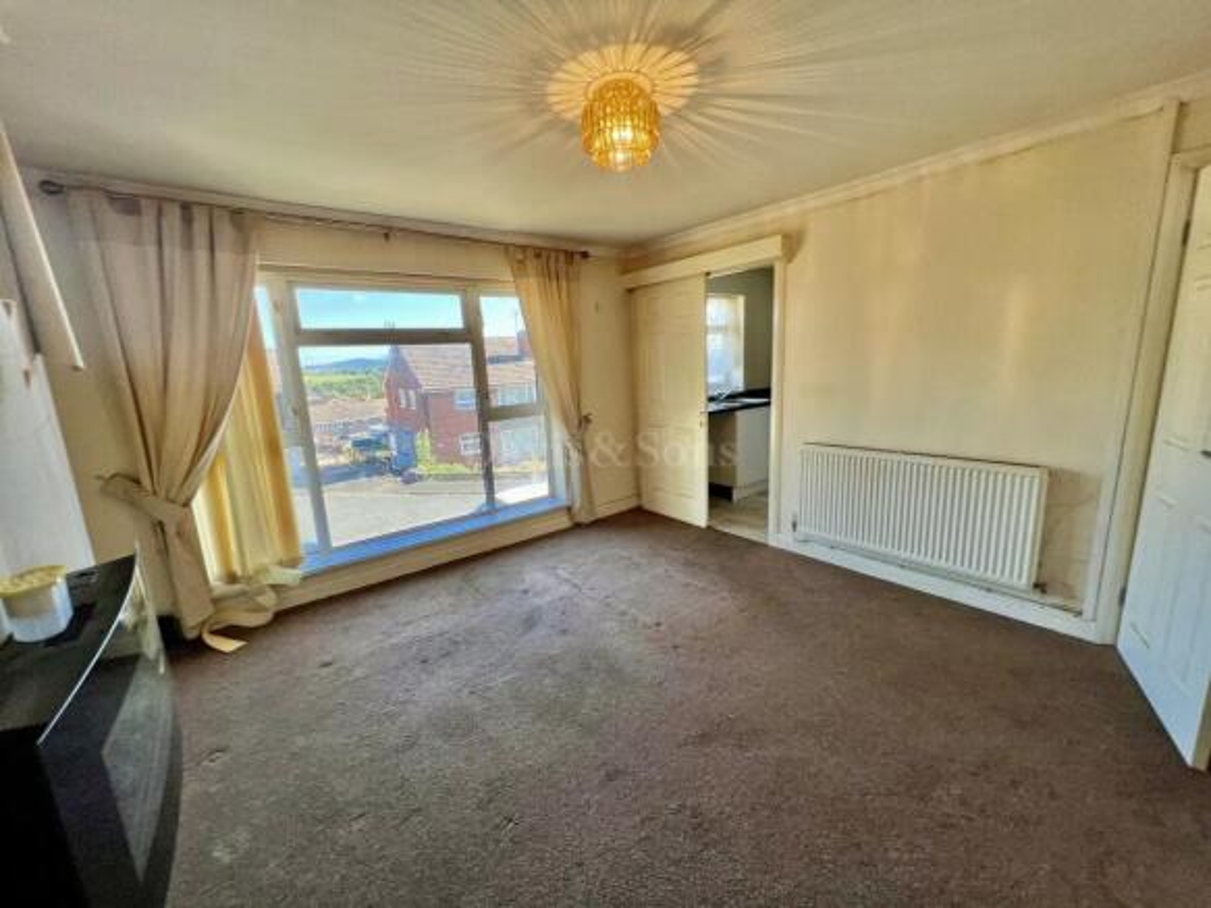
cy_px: 454
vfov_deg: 89.9
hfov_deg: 106.2
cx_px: 606
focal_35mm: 13
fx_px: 455
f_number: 1.8
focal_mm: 1.57
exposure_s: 1/122
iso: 32
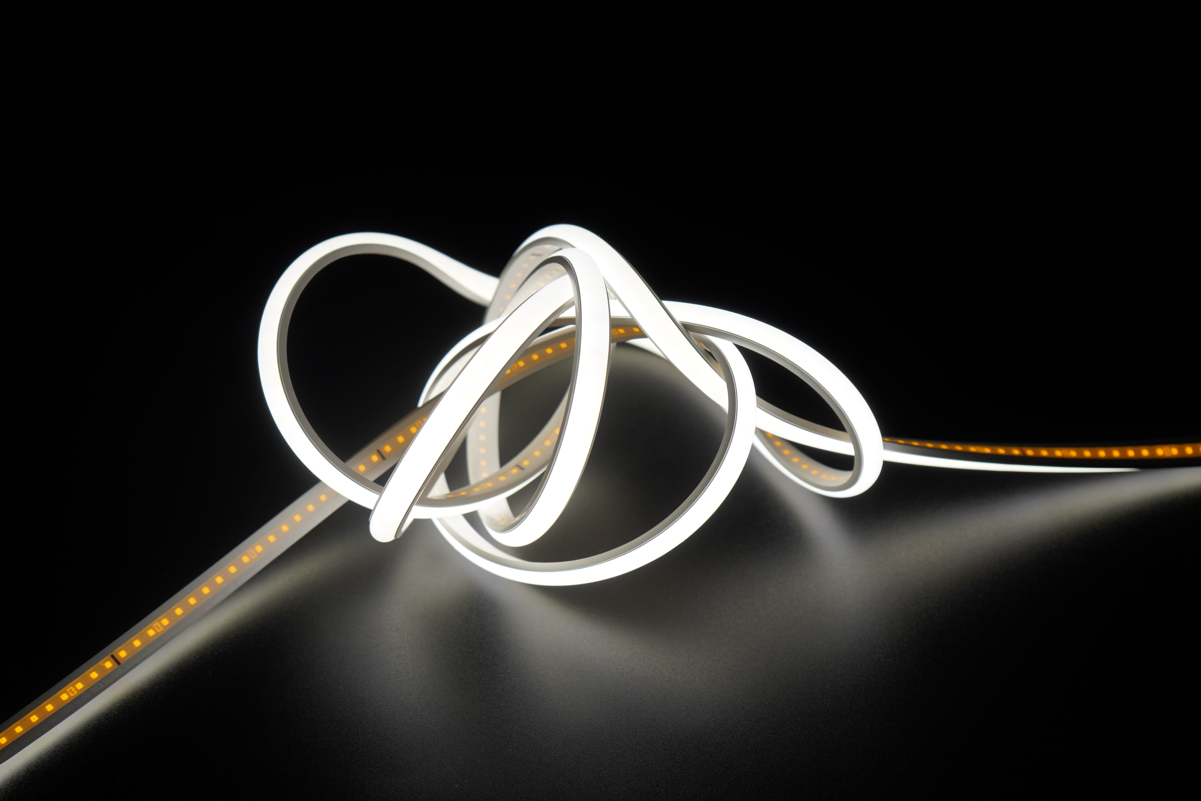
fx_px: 1434
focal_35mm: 43
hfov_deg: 45.4
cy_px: 400
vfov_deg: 31.2
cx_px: 600
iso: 100
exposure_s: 1/200
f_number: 5
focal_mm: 43
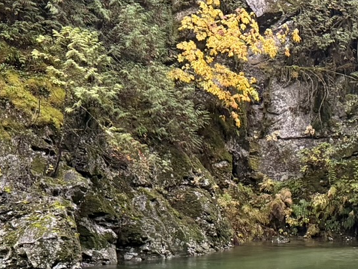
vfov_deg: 16.1
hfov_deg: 20.6
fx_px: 931
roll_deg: +1.1
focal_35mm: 90
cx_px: -52
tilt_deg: -6.4
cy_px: 278
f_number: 1.78
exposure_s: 1/60
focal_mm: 6.76
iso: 320
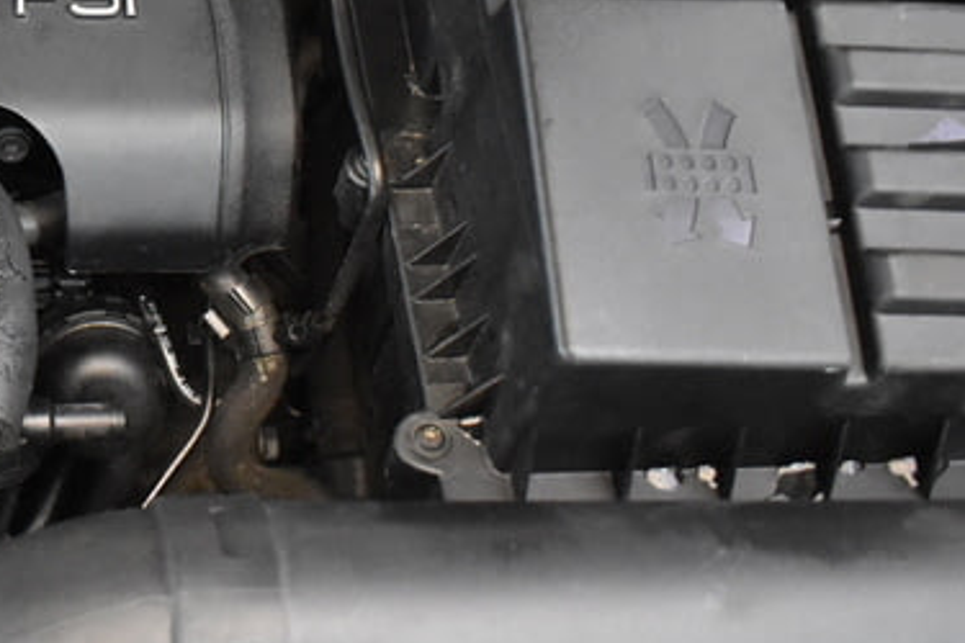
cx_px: -136
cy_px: 131
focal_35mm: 72
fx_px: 1930
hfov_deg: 25.7
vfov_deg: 18.8
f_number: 3.5
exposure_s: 1/60
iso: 5000
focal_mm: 20
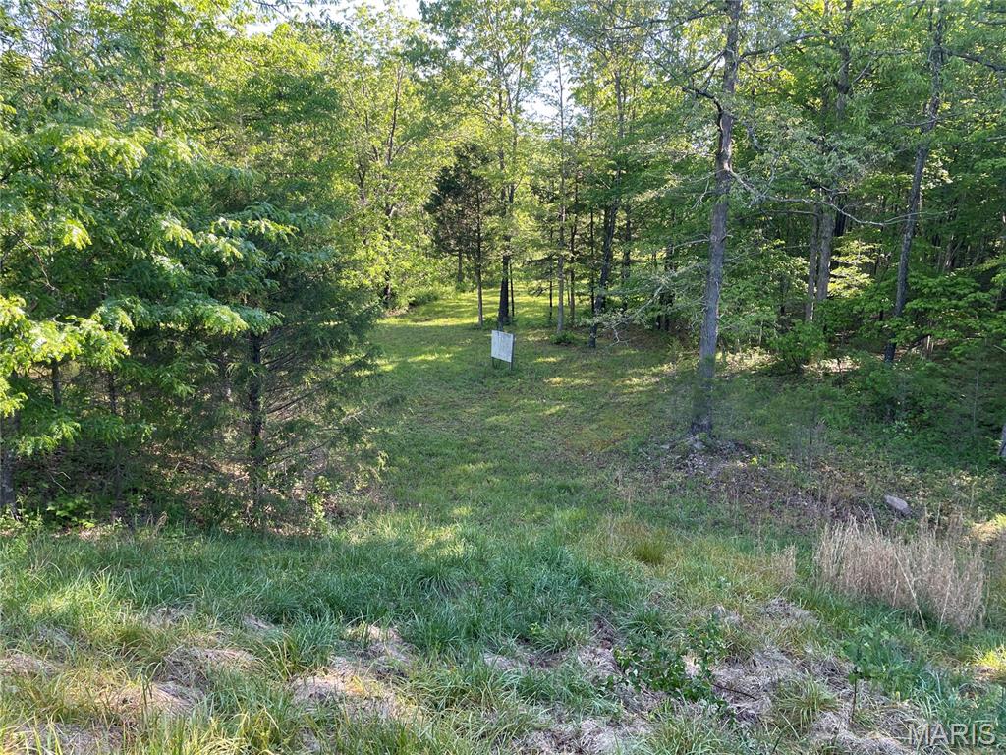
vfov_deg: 53.1
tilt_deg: -12.7
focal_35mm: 26
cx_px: 503
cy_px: 378
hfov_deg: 67.3
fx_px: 756
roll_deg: -0.1
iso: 32
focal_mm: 4.2
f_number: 1.6
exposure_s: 1/130
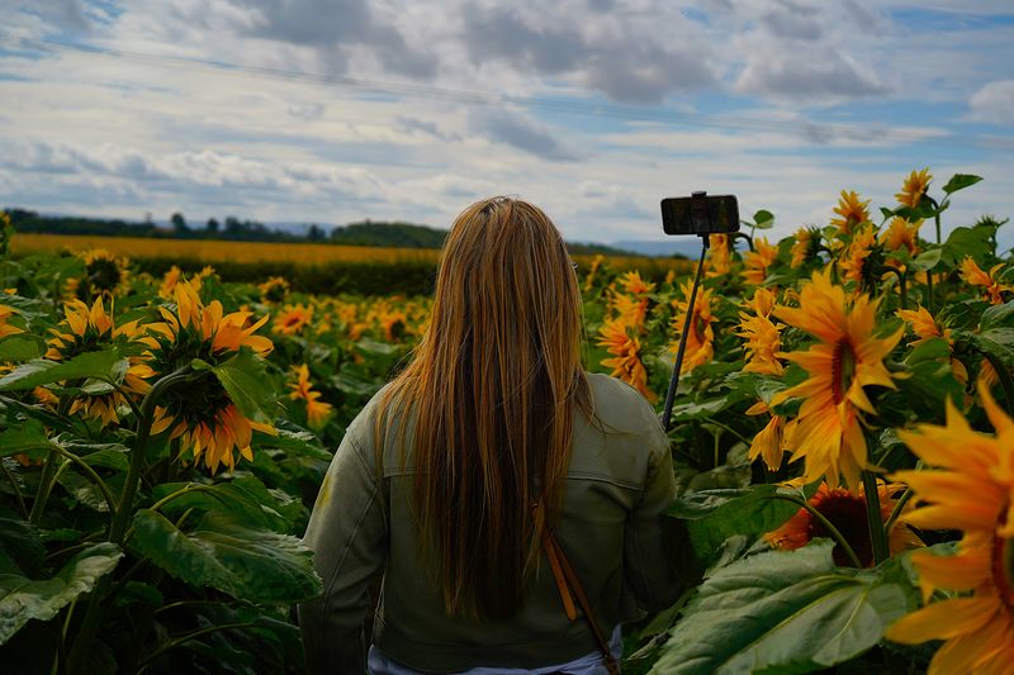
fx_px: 1408
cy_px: 338
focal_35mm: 50
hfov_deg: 39.6
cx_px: 507
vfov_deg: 27.0
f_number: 5
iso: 400
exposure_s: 1/8000
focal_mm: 50
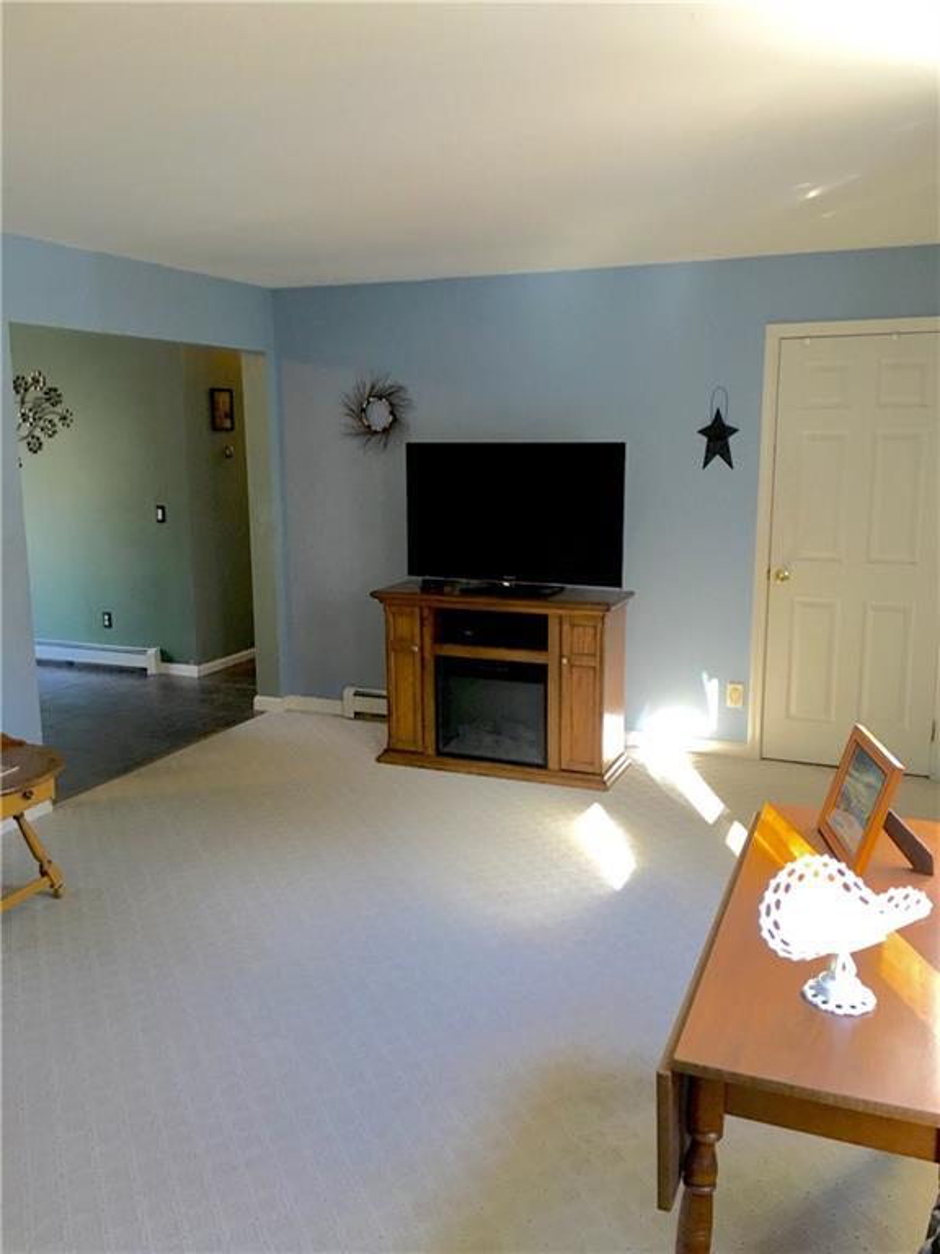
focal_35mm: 29
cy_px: 627
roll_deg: +0.2
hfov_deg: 48.2
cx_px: 470
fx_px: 1050
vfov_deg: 61.7
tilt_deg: -9.5
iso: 100
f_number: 2.2
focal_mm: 4.15
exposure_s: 1/30
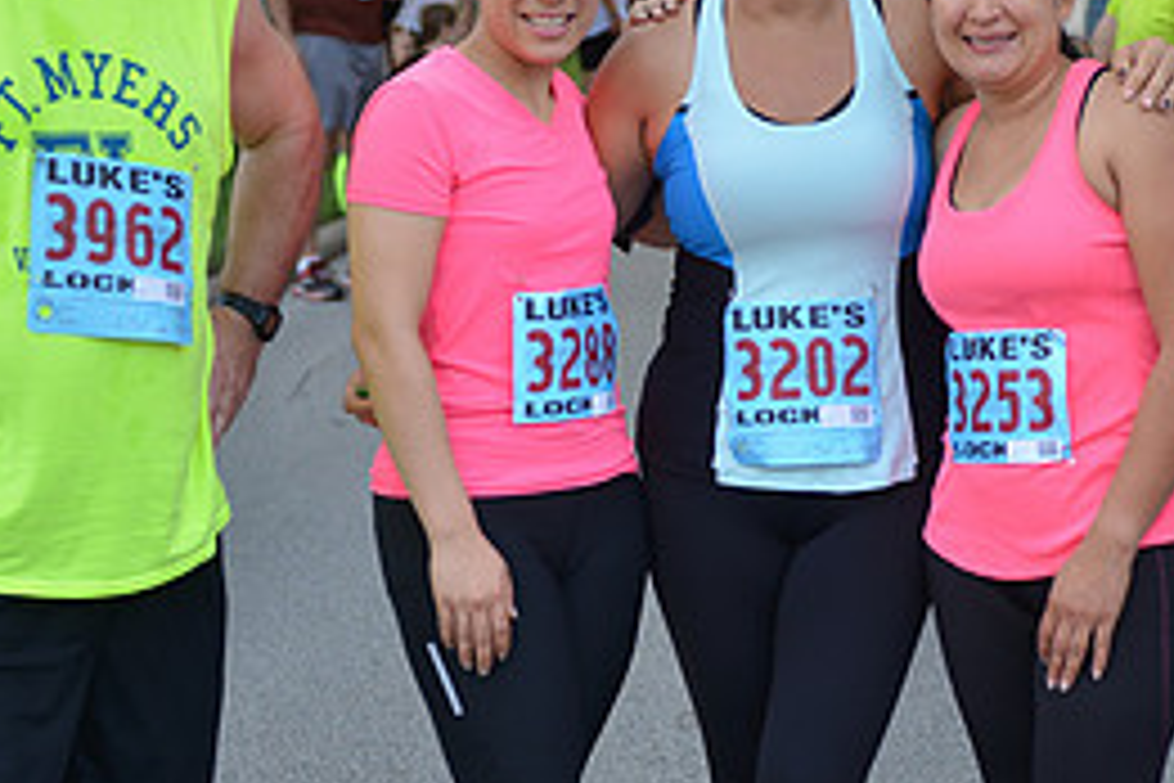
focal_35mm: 100
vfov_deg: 13.7
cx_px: 787
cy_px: 403
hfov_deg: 20.3
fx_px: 3261
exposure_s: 1/250
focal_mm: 45
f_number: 2.8
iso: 160
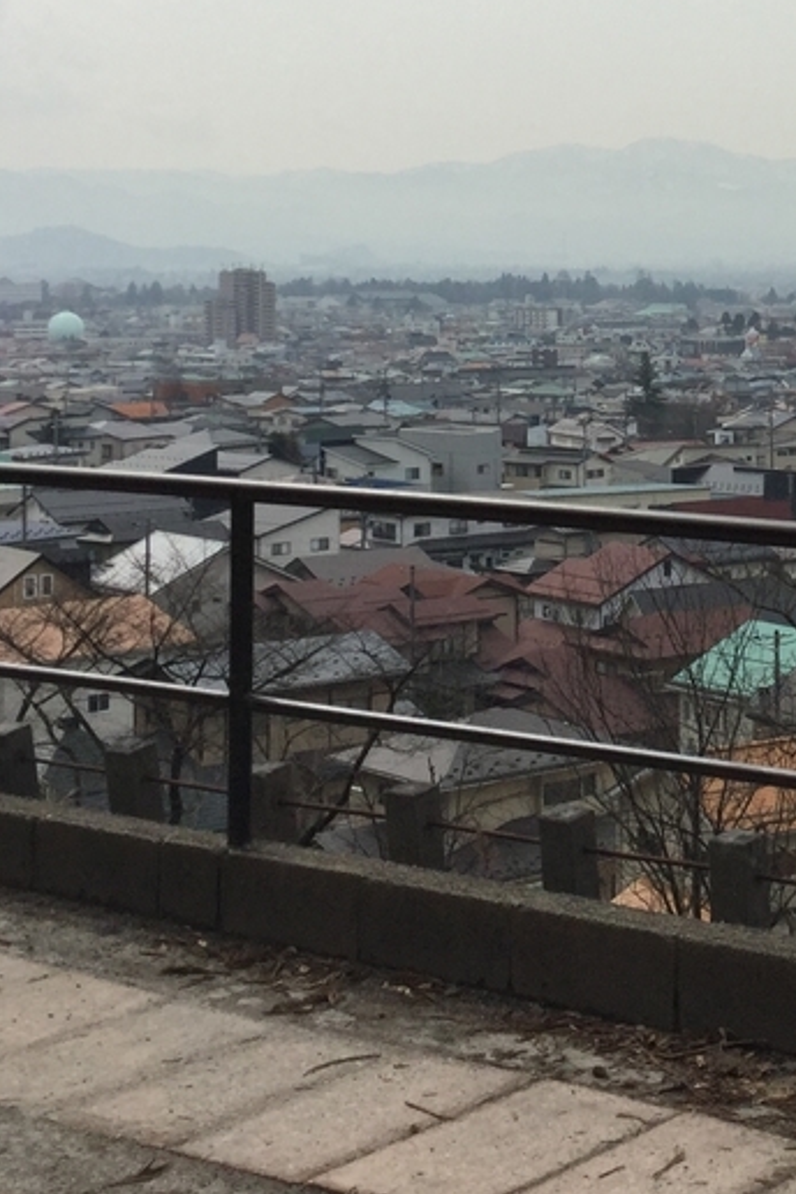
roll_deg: -0.3
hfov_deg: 17.7
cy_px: 310
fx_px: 2487
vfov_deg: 26.7
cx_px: 831
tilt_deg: -4.3
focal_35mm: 75
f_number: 2.4
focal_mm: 3.3
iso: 25
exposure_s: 1/1988
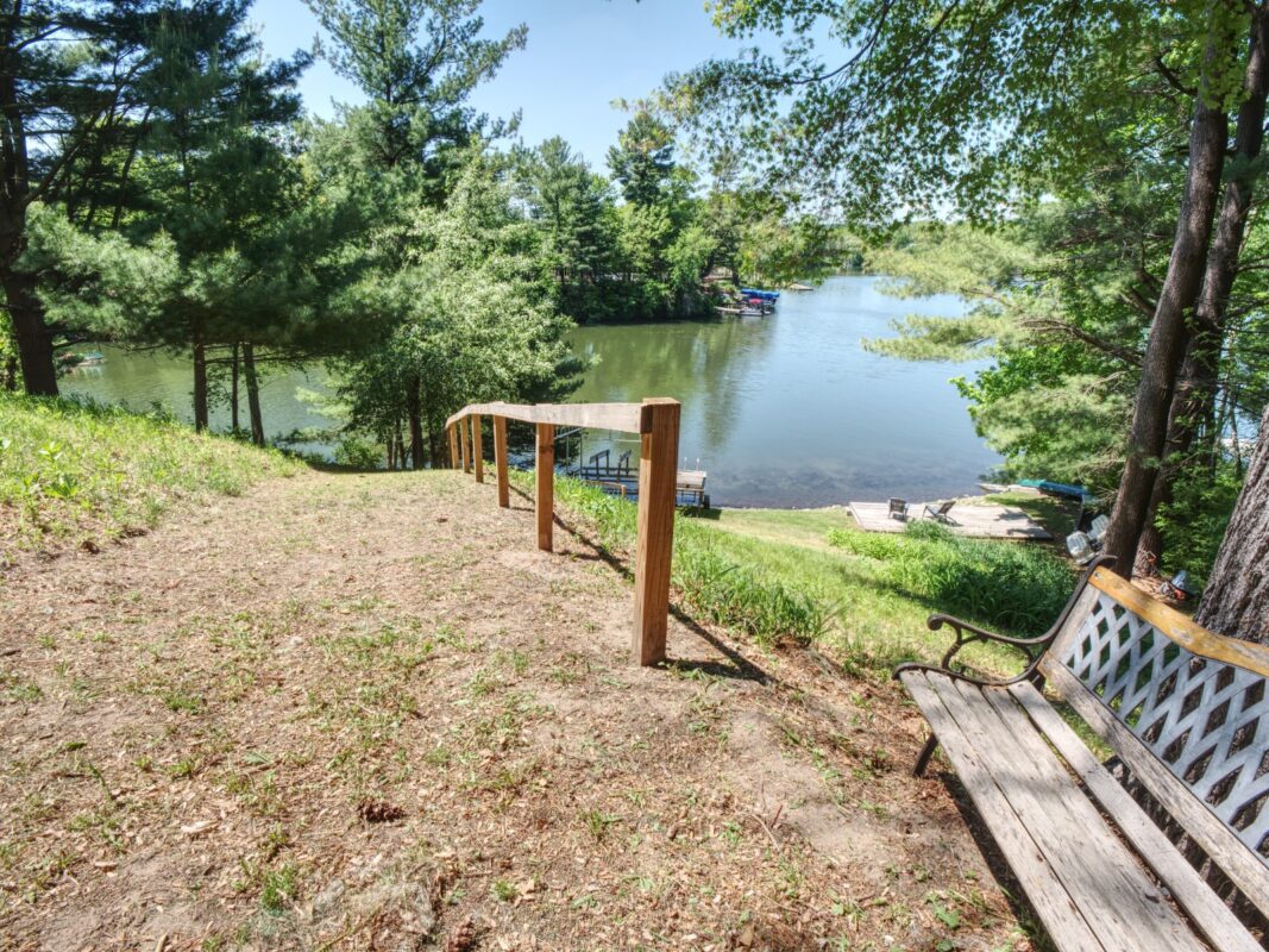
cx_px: 634
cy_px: 476
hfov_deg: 91.0
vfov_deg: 74.7
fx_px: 623
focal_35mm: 17
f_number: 11
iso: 200
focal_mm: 8
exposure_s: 1/125
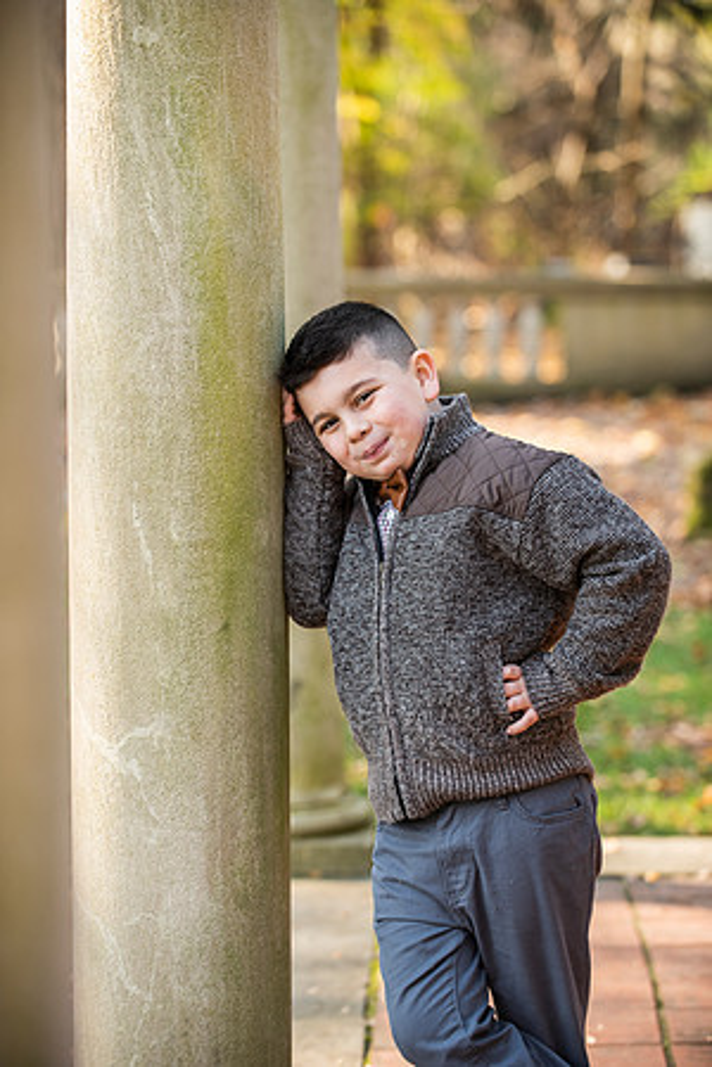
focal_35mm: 120
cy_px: 534
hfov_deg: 11.4
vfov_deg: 17.1
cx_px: 356
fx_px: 3560
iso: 320
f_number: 3.5
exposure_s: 1/200
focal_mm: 120
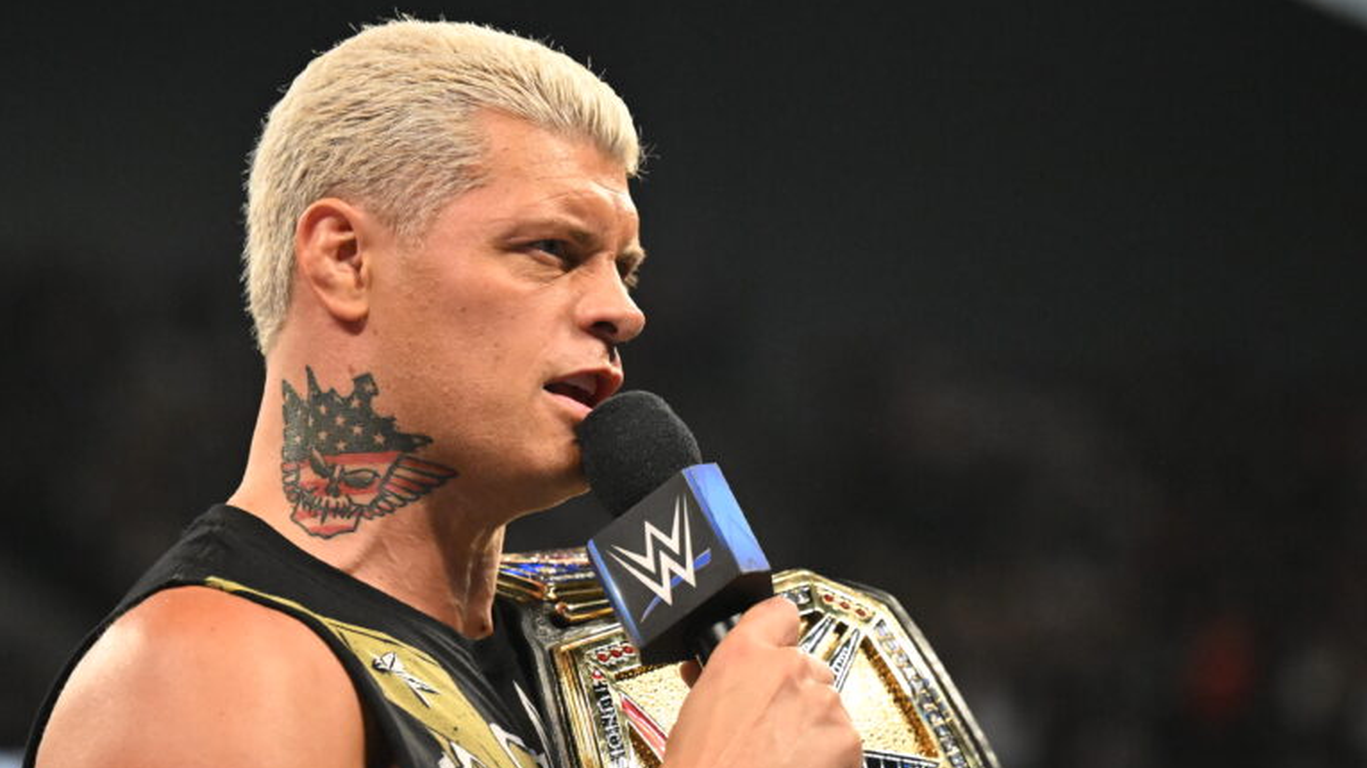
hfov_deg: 10.5
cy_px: 436
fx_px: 7429
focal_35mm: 205
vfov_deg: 5.9
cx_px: 683
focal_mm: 130
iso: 6400
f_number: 2.8
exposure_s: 1/800
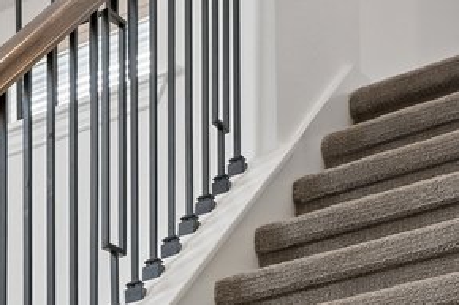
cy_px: 772
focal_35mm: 99
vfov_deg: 11.2
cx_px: -795
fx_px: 1261
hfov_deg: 12.6
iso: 160
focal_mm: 14
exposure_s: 1/15
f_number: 6.7
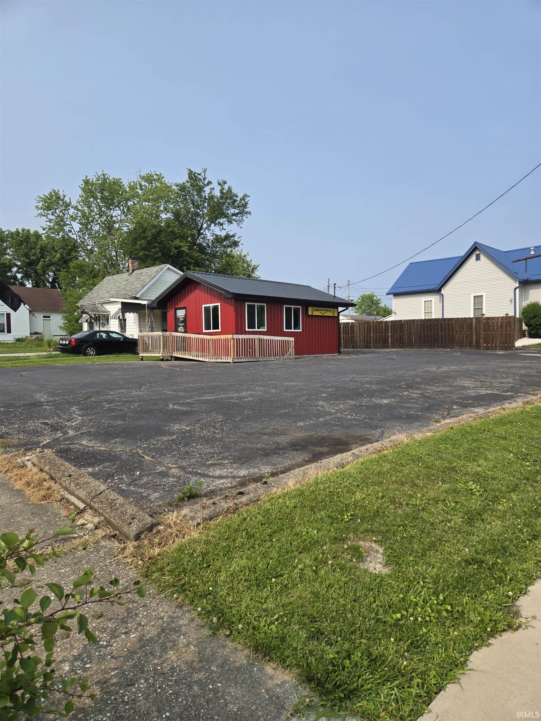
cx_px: 270
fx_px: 479
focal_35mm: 23
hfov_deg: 58.9
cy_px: 360
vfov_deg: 73.9
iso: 25
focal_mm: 5.4
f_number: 1.8
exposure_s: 1/1915
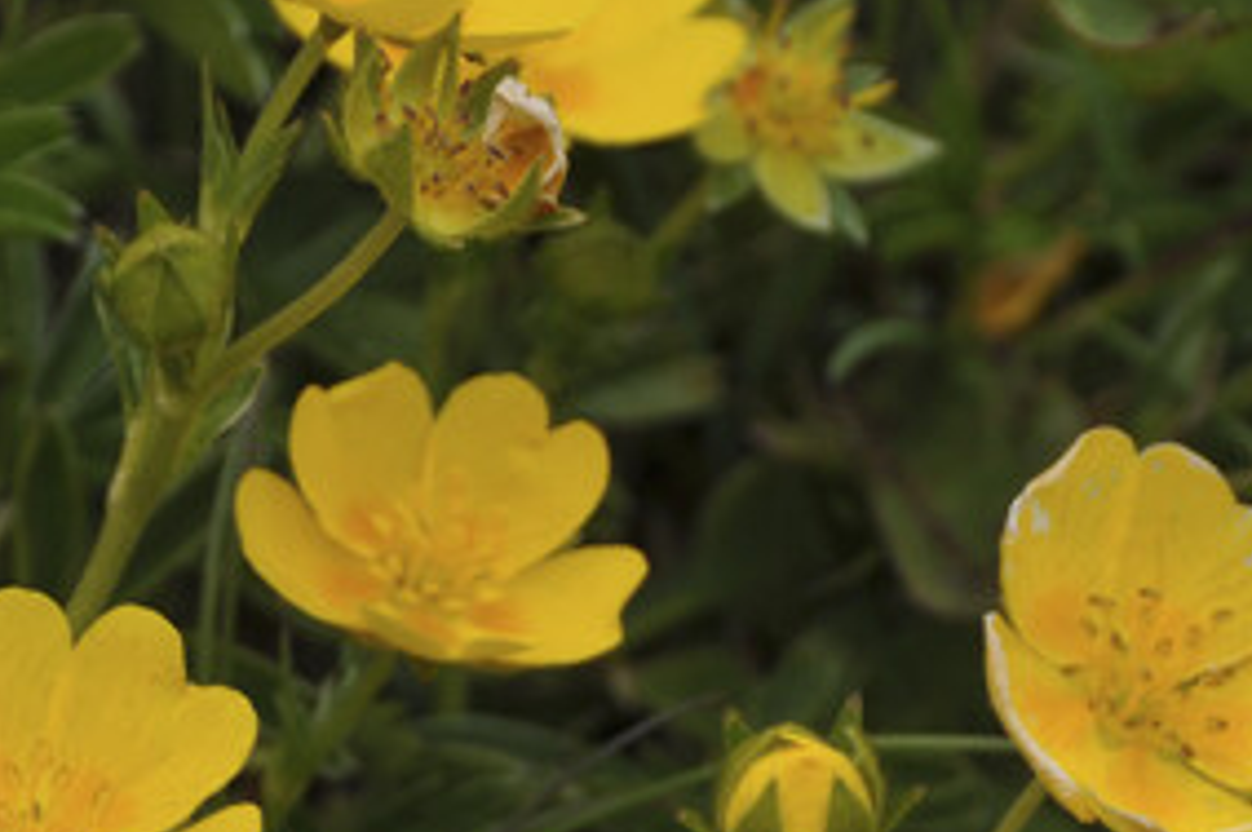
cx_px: 544
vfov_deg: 2.4
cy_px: 1164
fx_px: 19794
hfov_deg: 3.6
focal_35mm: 570
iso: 200
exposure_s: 1/200
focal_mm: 105
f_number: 10
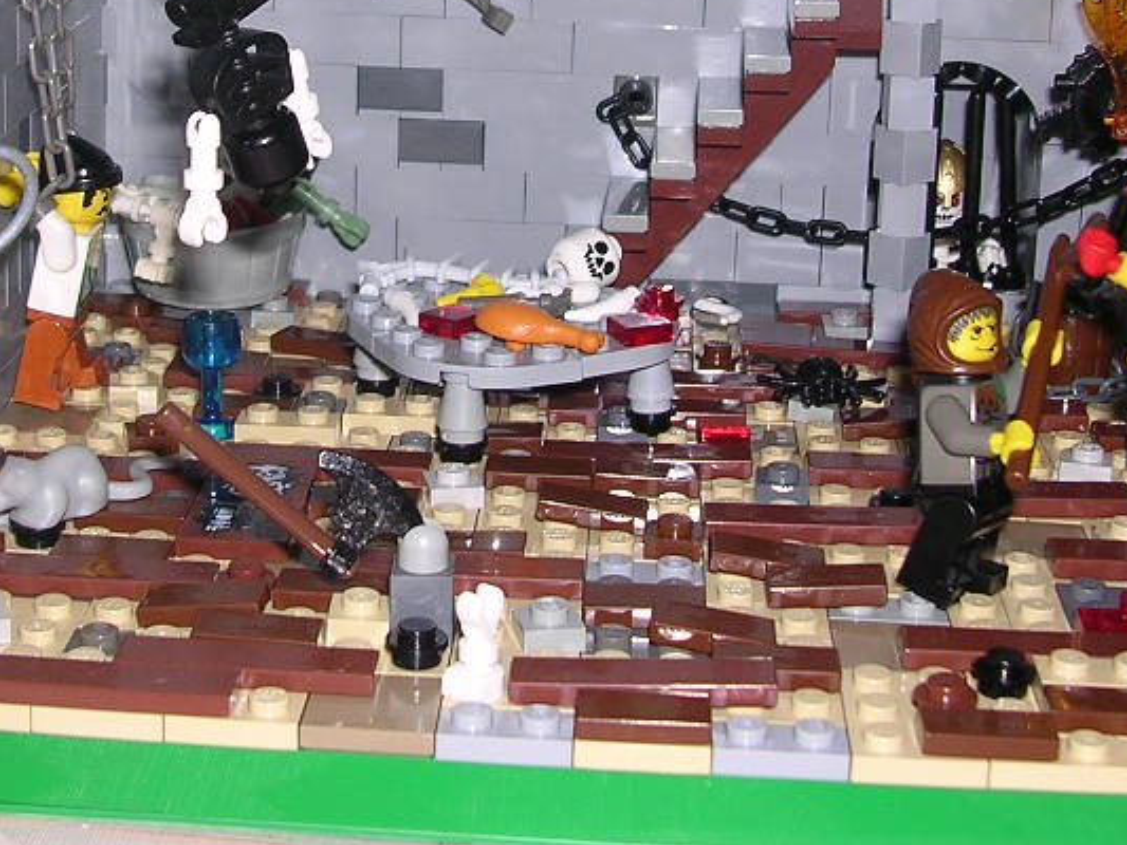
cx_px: 438
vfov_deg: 19.7
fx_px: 2377
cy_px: 36
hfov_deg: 26.6
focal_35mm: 73
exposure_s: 1/60.1
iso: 100
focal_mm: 5.8
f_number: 2.8
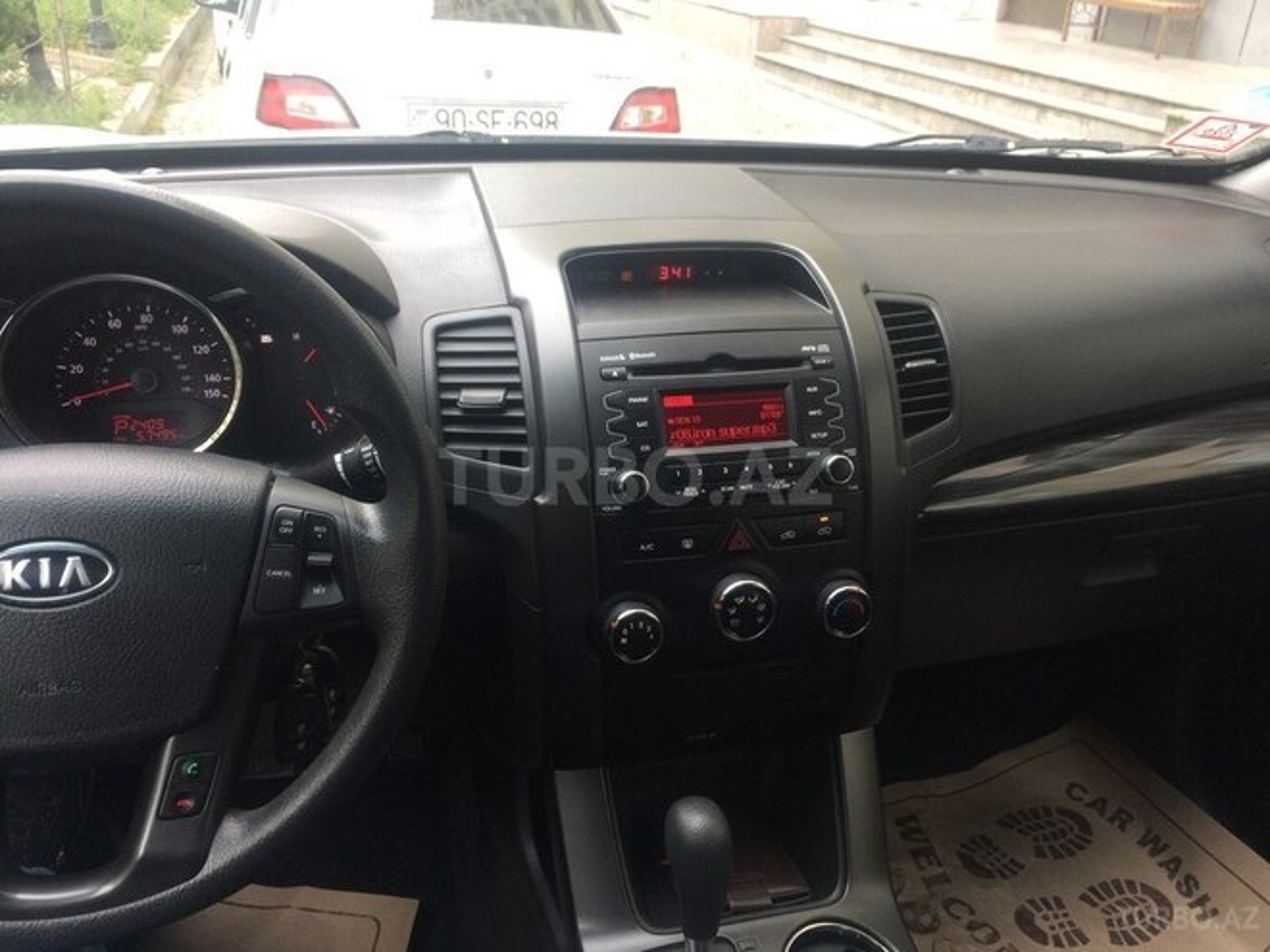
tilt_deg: -26.9
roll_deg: -4.7
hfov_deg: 61.7
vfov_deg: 48.2
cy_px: 476
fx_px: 1064
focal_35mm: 29
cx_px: 635
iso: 64
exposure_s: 1/100
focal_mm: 4.15
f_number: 2.2
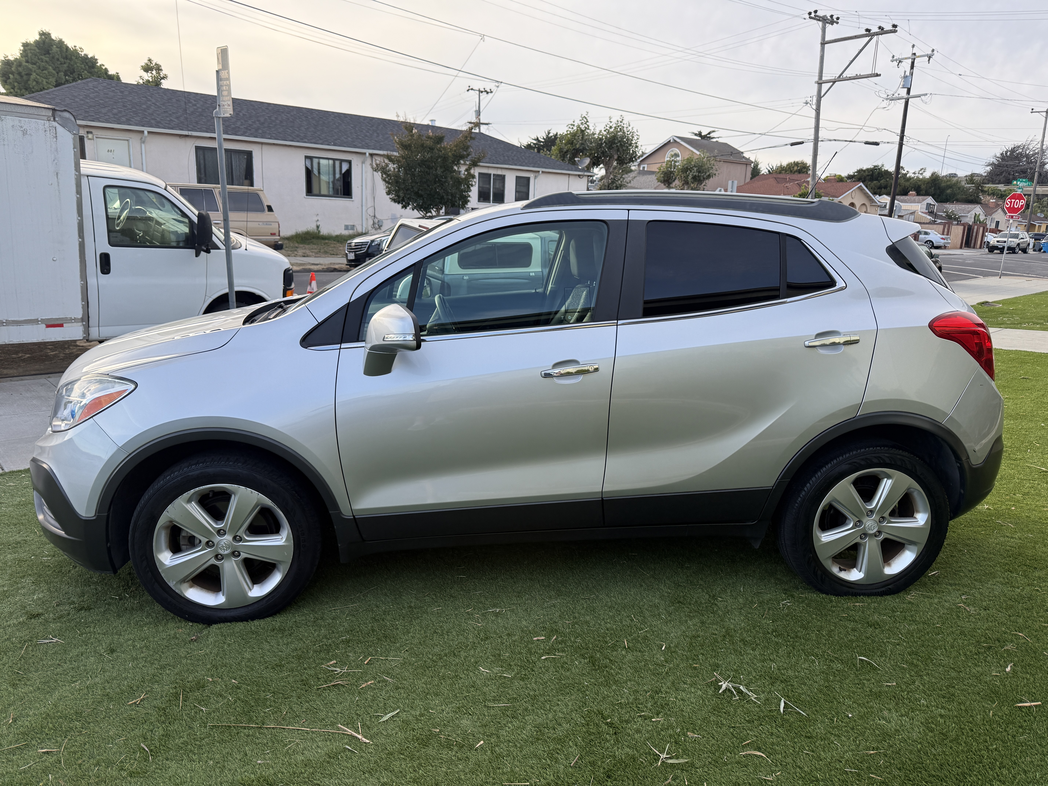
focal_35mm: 24
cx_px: 524
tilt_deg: -12.9
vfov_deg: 56.8
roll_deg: -2.7
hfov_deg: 71.6
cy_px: 393
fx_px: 727
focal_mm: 6.76
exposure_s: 1/979
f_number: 1.78
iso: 100
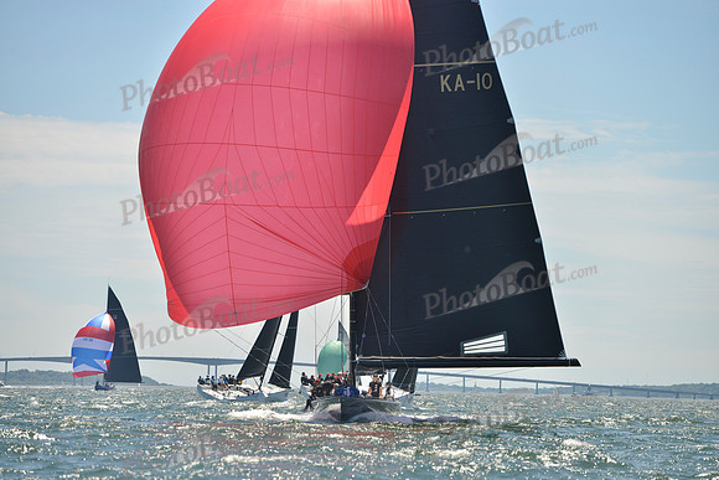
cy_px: 240
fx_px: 3296
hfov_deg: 12.4
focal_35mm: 165
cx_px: 360
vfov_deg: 8.3
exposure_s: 1/2000
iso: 280
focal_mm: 165
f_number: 5.6
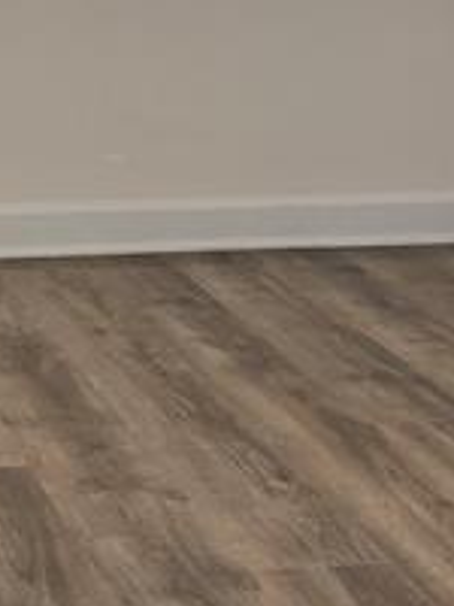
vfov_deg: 18.2
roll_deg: -0.1
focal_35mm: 100
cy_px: -209
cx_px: -173
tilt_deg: +2.4
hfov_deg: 14.1
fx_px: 1749
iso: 80
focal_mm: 4.25
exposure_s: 1/60
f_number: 1.8
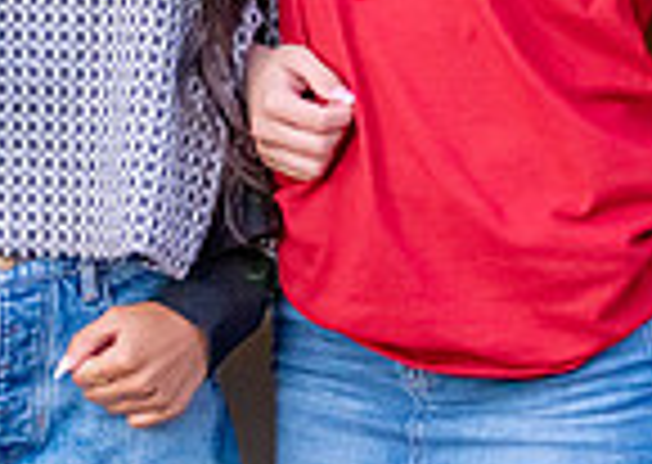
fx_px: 4491
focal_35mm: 243
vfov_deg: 5.9
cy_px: -174
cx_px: 257
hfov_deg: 8.3
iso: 1600
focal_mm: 50
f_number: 1.2
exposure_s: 1/320
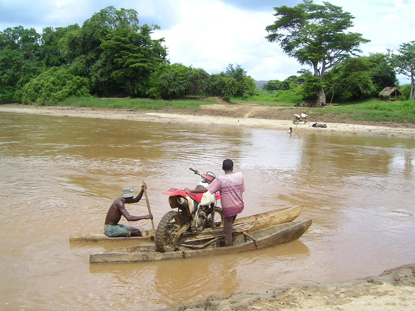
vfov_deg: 39.7
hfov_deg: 51.4
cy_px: 156
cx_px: 208
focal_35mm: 36
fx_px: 432
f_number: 4.8
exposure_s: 1/299
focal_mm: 5.6
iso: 50
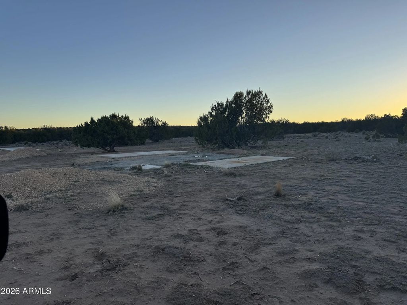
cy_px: 152
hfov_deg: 71.6
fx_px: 282
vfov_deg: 56.8
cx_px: 204
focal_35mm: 24
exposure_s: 1/1395
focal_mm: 6.76
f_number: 1.78
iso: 80
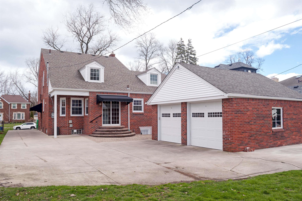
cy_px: 100
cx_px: 151
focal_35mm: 27
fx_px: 226
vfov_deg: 47.8
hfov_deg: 67.4
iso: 200
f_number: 8
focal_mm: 18
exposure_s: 1/200
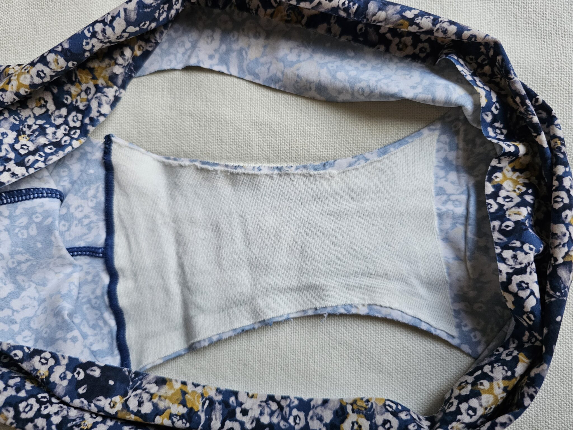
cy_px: 215
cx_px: 286
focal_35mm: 23
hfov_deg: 73.9
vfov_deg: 58.9
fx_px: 381
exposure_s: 1/74.1
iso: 500
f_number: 1.7
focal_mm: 6.3
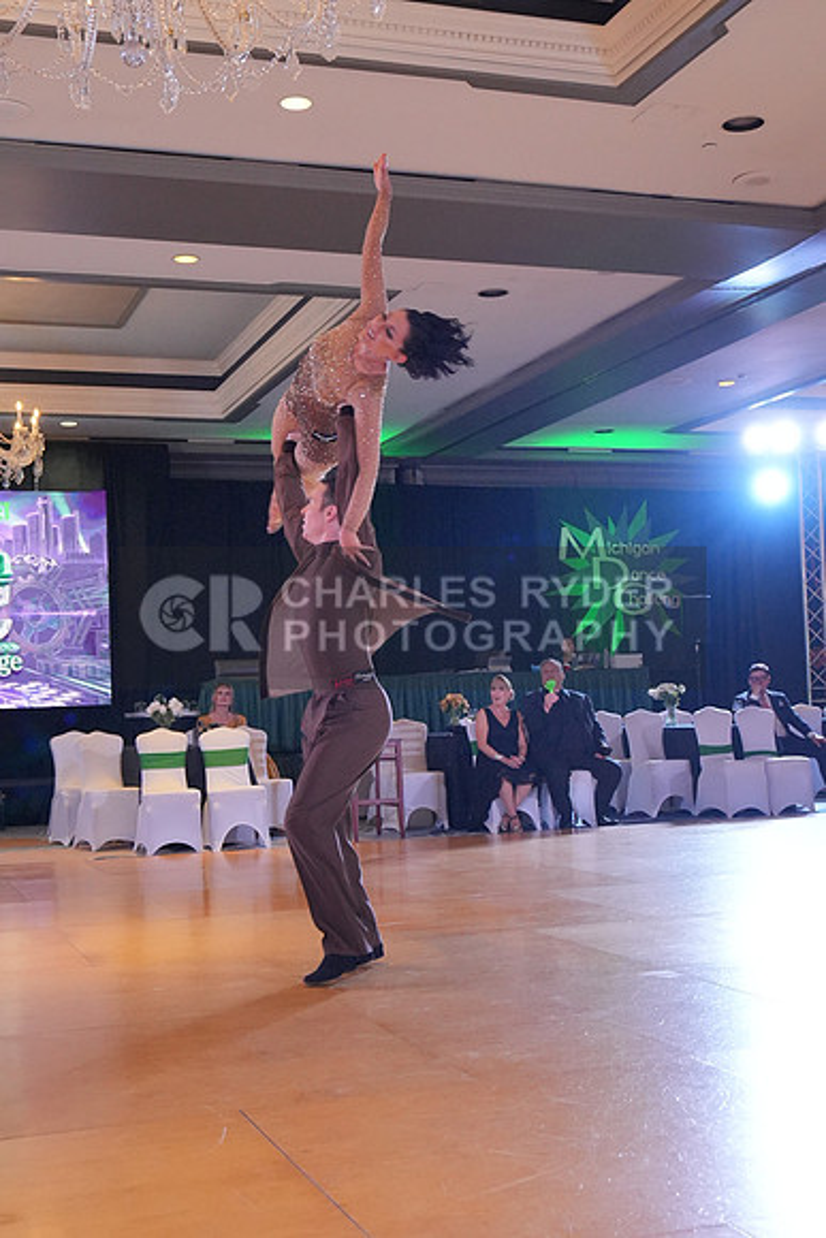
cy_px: 619
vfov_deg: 43.6
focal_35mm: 45
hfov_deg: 29.9
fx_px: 1548
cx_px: 413
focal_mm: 30
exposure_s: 1/400
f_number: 4
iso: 4000
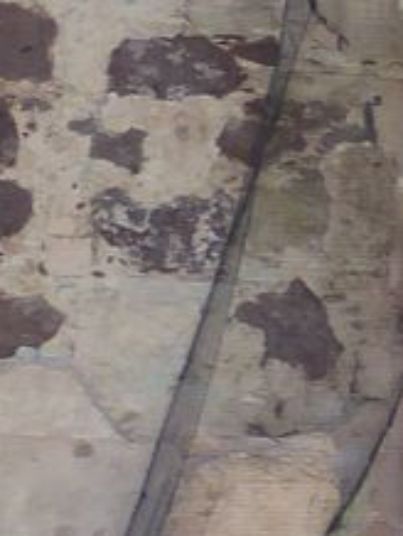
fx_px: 5221
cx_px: 1074
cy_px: 964
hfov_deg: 4.3
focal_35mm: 337
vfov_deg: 5.8
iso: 80
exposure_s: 1/320
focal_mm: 7.8
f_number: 3.9
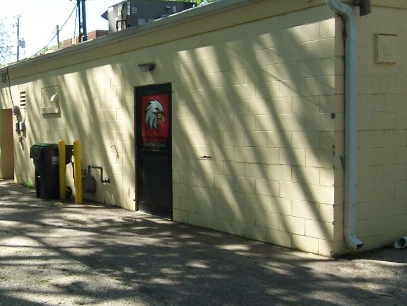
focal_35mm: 49
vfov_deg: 29.7
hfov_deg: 36.8
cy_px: 165
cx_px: 50
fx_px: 576
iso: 64
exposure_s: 1/100
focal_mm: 3.8
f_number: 5.6
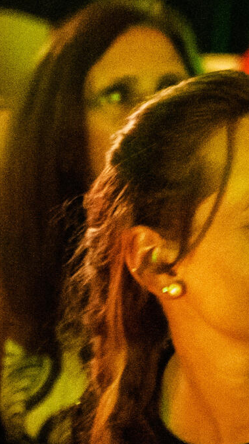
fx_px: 2280
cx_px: 278
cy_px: 231
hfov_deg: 6.2
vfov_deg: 11.1
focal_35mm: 194
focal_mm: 50
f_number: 2.8
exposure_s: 1/45
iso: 6400
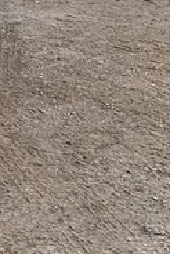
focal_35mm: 123
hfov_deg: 9.0
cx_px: -343
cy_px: -108
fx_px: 870
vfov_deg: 15.5
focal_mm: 3
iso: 25
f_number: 1.8
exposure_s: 1/1035
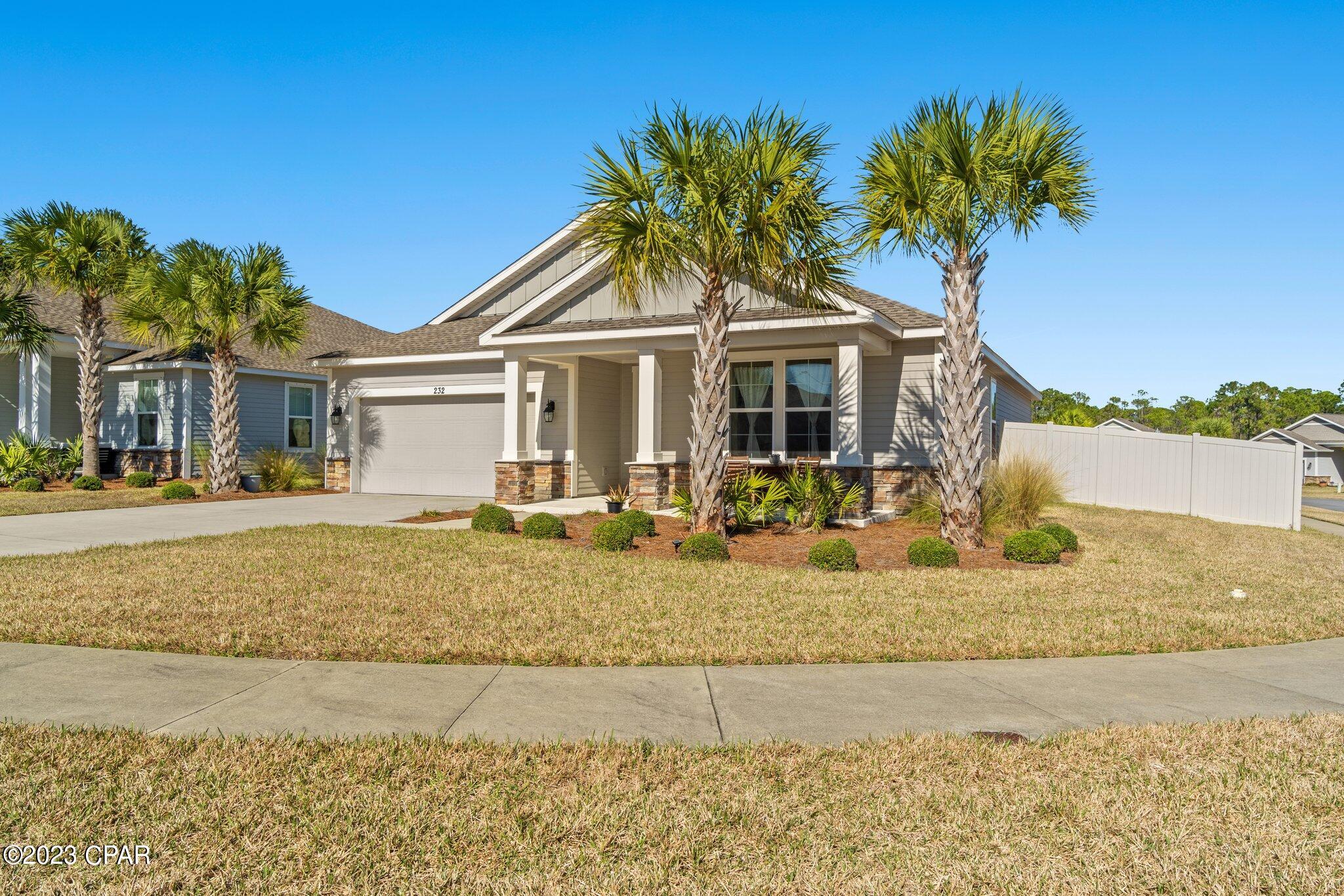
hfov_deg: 77.3
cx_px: 672
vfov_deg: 56.1
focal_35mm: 22
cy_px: 448
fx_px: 840
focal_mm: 15
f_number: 9
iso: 100
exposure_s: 1/60
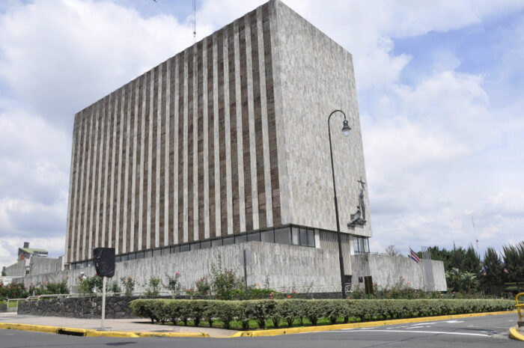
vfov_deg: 41.6
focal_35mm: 32
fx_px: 458
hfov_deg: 59.5
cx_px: 262
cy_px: 174
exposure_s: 1/320
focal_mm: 21
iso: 200
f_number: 9
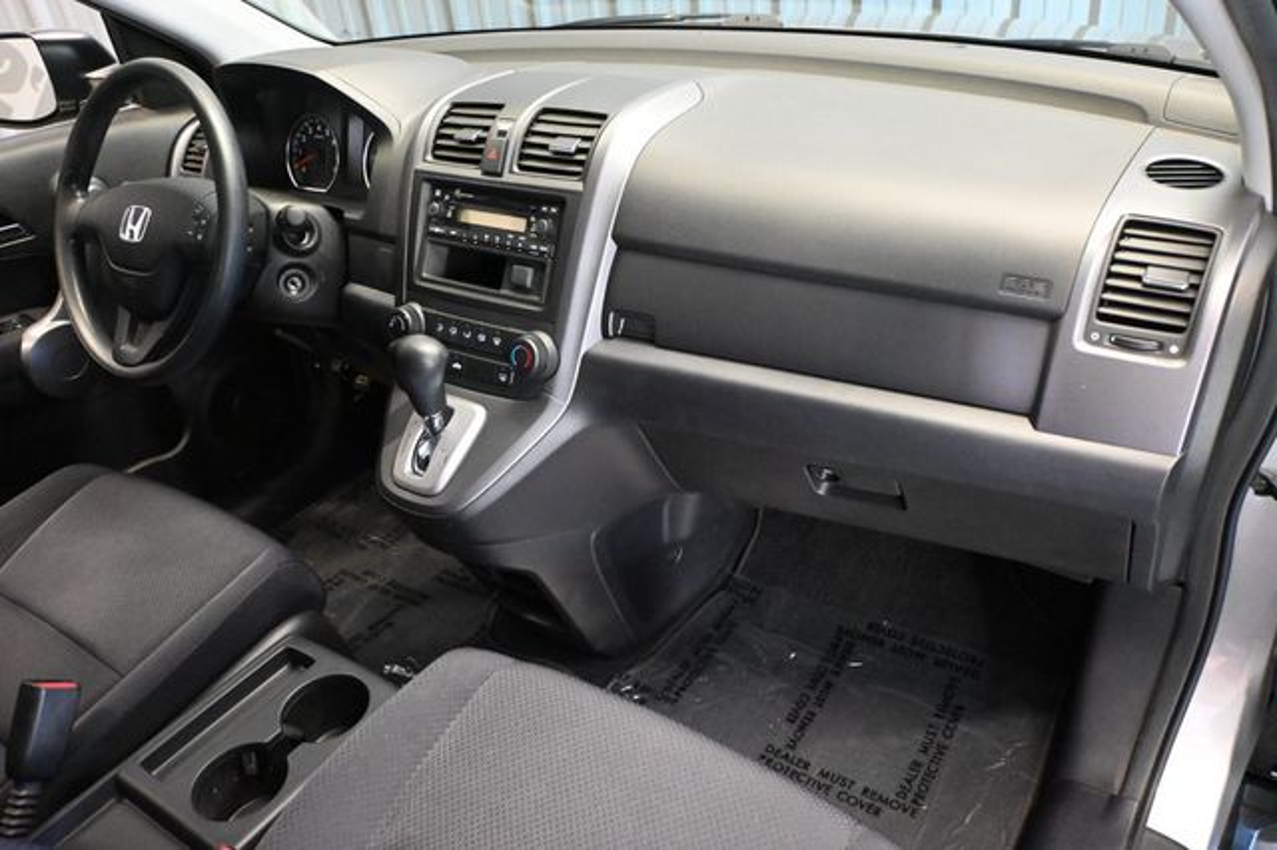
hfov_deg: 63.2
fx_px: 1037
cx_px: 638
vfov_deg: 44.6
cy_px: 425
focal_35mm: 29
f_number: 3.8
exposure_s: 1/60
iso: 9000
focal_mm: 19.5
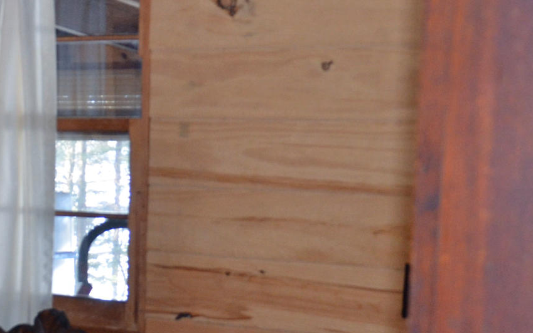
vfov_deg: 13.4
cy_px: 307
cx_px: -100
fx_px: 1409
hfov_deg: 20.1
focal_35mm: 97
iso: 800
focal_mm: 18
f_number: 3.5
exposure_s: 1/60
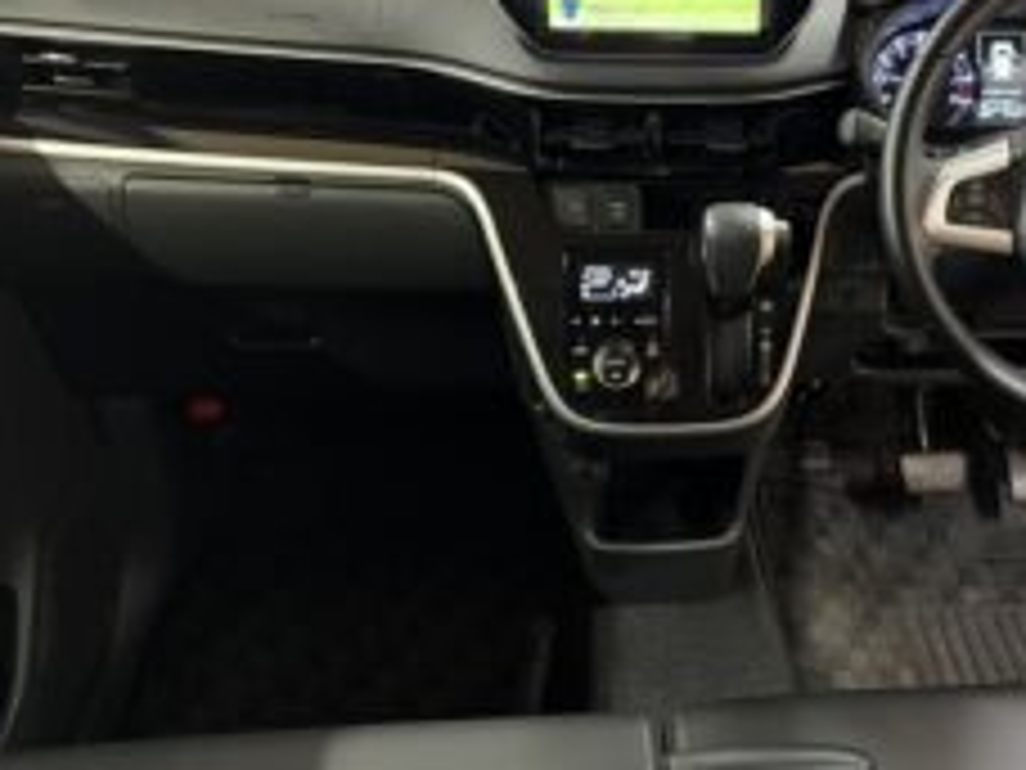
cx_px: 738
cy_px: 317
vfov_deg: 35.9
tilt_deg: -26.7
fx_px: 1186
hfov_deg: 45.6
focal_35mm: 40
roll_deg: -3.6
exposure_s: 1/38
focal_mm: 5.96
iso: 640
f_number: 1.6
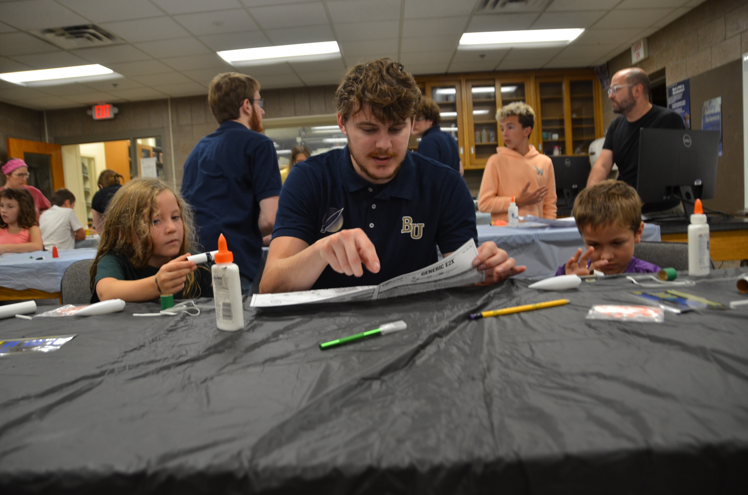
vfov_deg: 47.7
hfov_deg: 67.5
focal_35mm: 27
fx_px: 560
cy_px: 248
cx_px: 374
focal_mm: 18
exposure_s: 1/60
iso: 500
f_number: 4
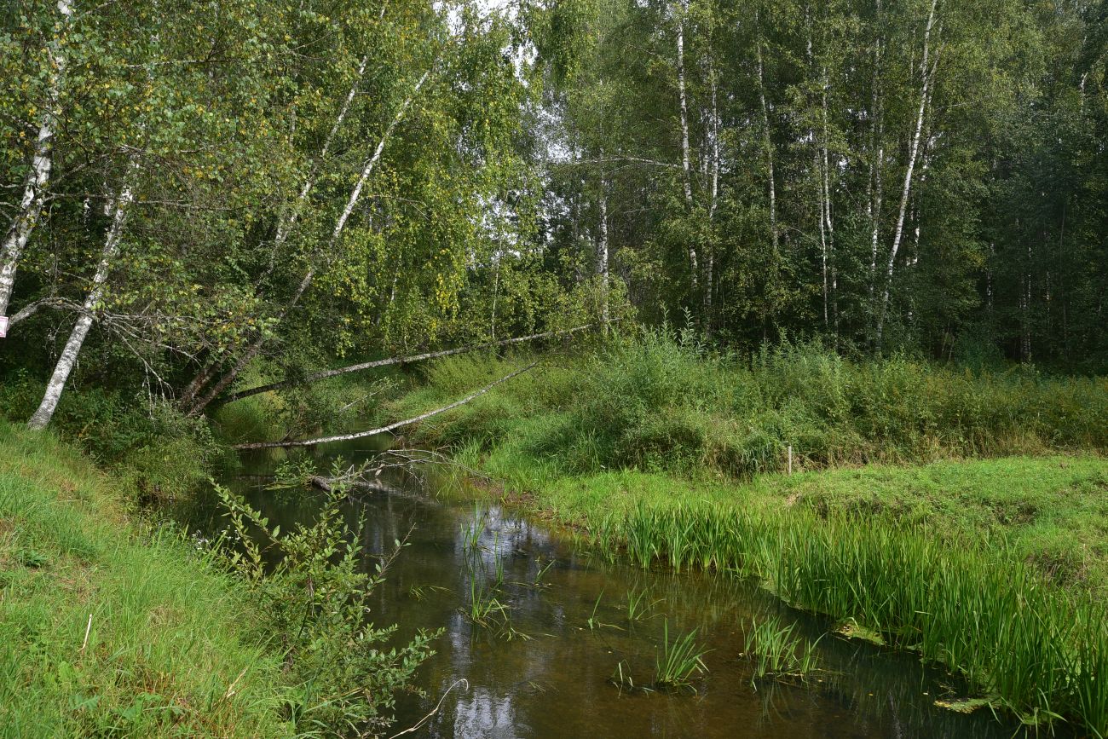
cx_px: 554
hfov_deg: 58.7
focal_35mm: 32
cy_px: 370
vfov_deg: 41.1
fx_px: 985
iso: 200
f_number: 10
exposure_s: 1/125
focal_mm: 32
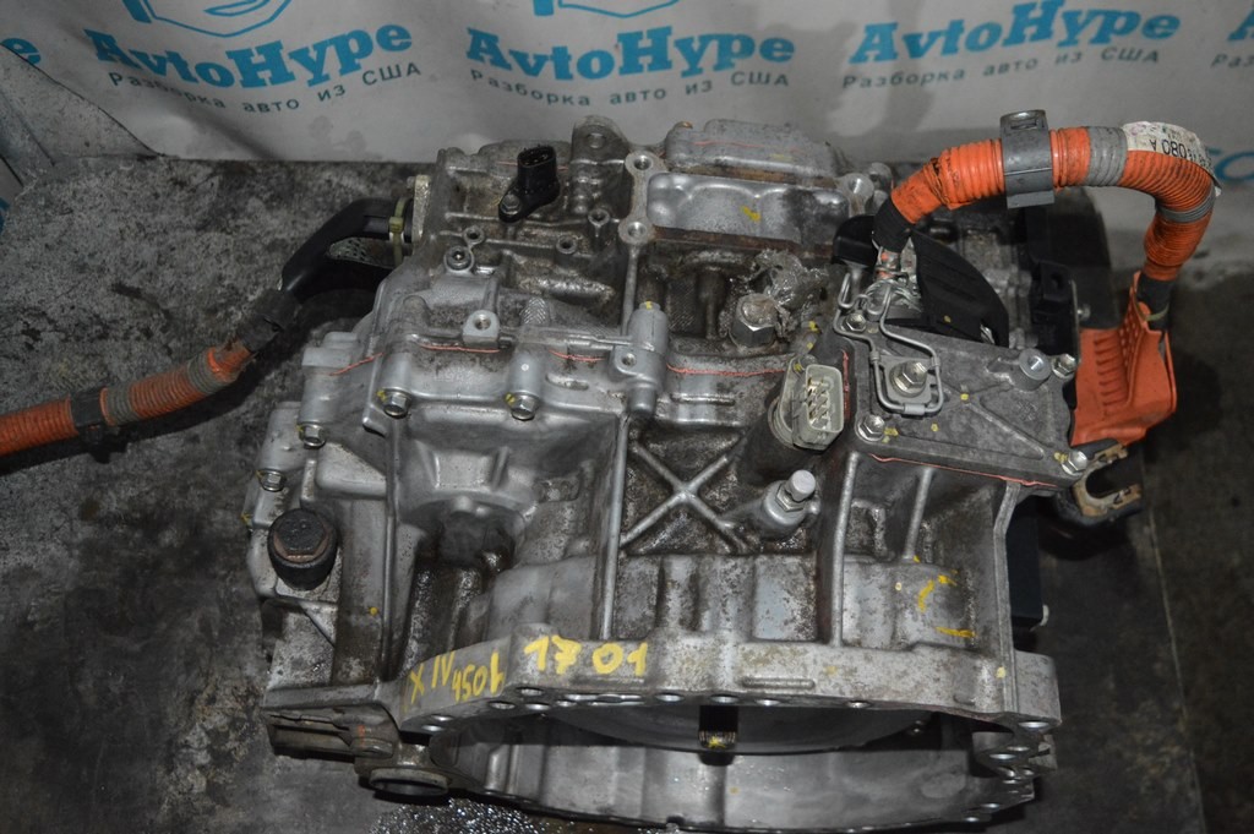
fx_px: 1201
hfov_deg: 55.1
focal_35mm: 34
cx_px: 627
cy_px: 417
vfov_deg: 38.3
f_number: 3.8
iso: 3200
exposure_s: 1/60
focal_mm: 23
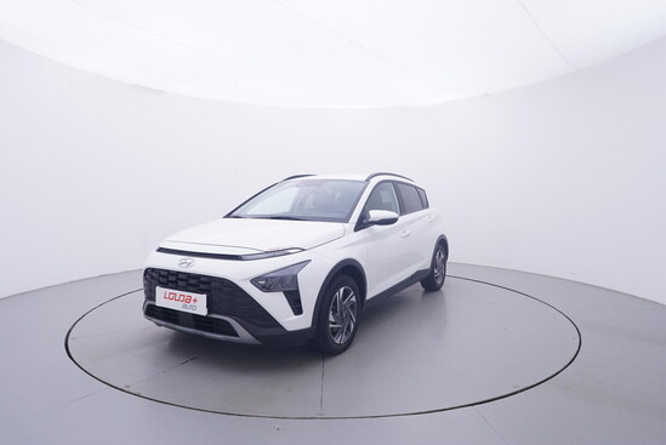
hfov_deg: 77.3
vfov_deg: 56.2
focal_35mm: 22
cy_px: 222
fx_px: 417
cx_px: 333
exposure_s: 1/80
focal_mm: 15
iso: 200
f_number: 5
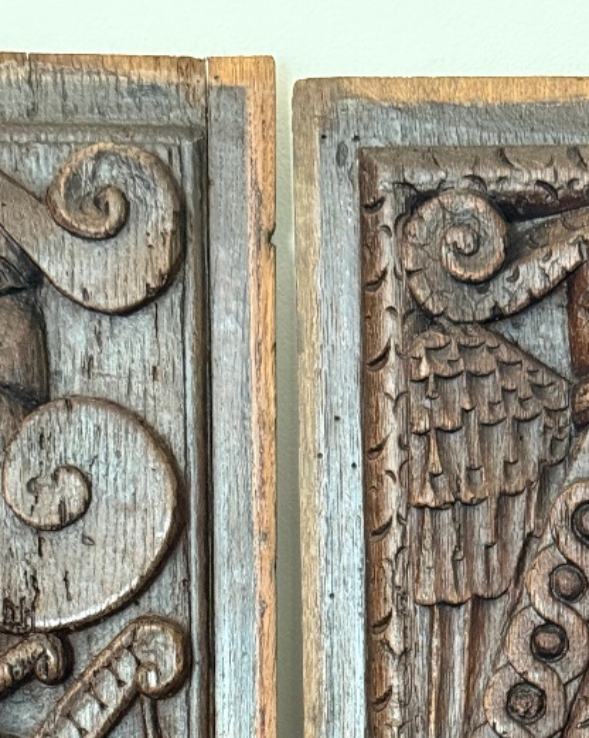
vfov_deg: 17.1
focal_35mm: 108
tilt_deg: -12.4
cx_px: 586
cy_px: 847
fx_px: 2356
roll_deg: -1.4
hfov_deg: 14.0
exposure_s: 1/40
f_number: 1.78
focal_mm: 6.76
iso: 400
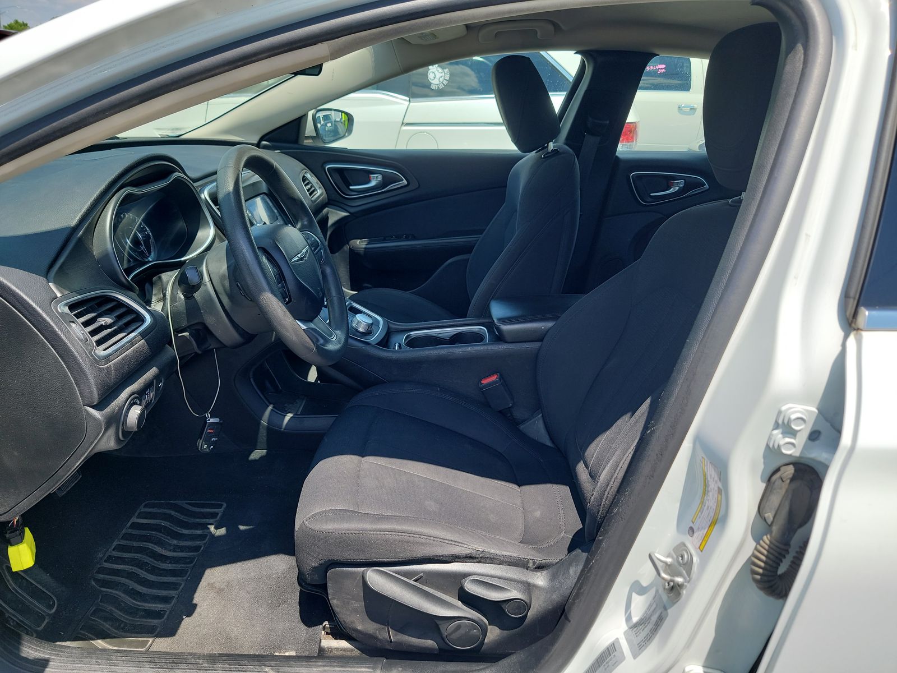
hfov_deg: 71.6
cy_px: 336
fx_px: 622
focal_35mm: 24
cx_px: 448
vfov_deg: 56.8
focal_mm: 6.7
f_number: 1.8
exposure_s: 1/217
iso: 50
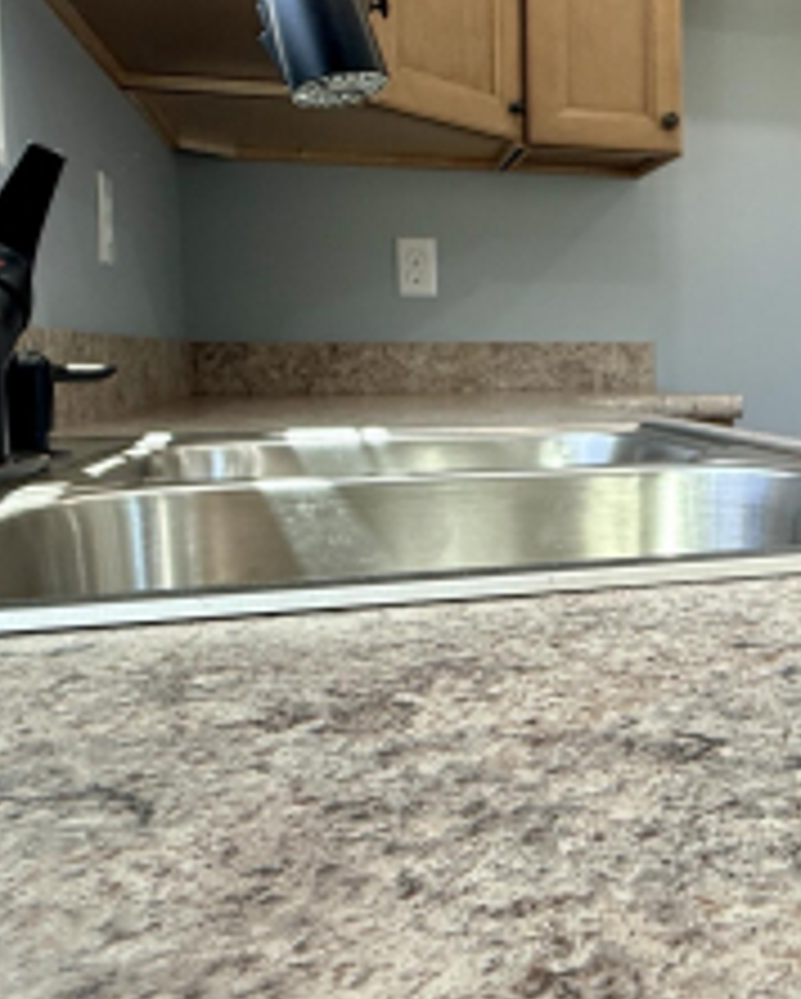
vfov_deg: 44.6
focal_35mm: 41
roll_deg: +0.1
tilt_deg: -3.0
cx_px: 821
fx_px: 1213
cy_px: 432
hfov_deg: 33.1
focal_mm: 2.22
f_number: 2.2
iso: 80
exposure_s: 1/120
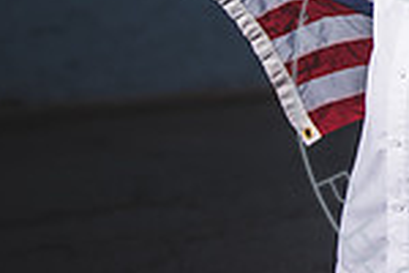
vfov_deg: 10.6
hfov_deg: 14.7
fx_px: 1409
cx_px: 709
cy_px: -149
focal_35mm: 124
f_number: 2.8
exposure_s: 1/500
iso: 100
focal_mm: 32
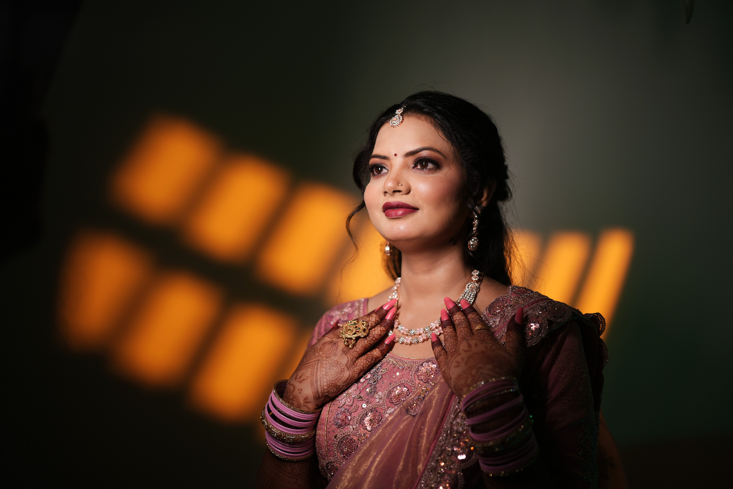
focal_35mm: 37
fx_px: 753
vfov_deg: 35.9
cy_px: 253
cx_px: 378
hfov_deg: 51.9
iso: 125
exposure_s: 1/200
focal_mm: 35
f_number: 1.4
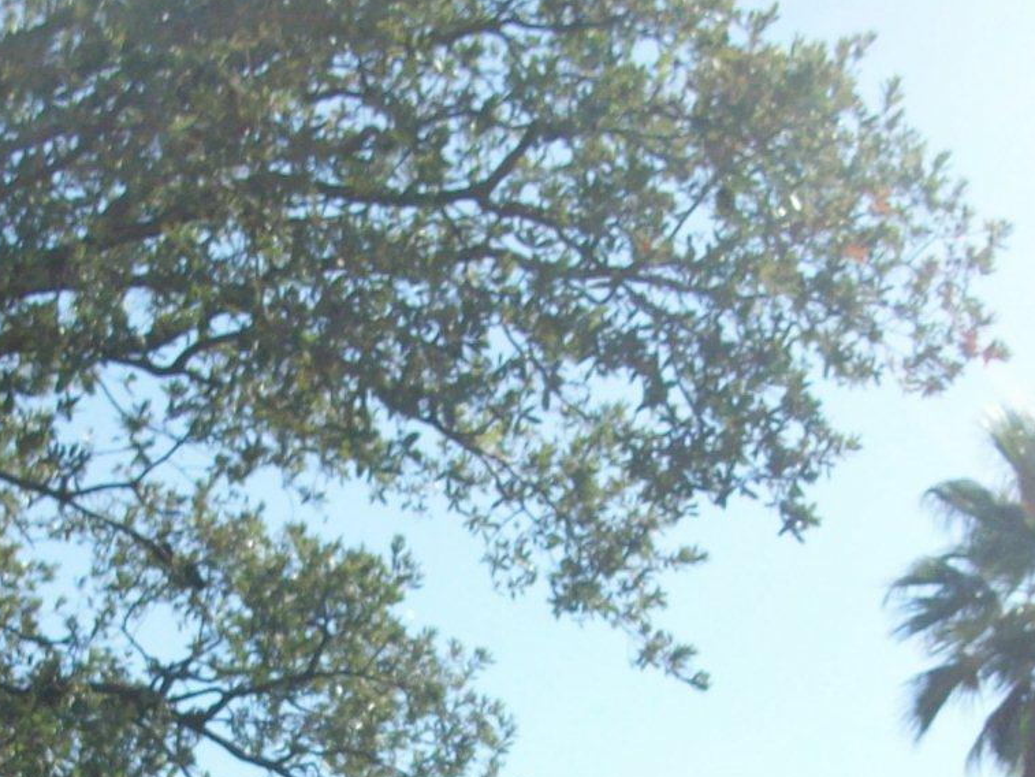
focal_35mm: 92
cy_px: 828
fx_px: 2751
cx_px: 513
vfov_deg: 15.7
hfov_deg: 21.3
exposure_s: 1/644
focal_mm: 5.7
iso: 64
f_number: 2.8
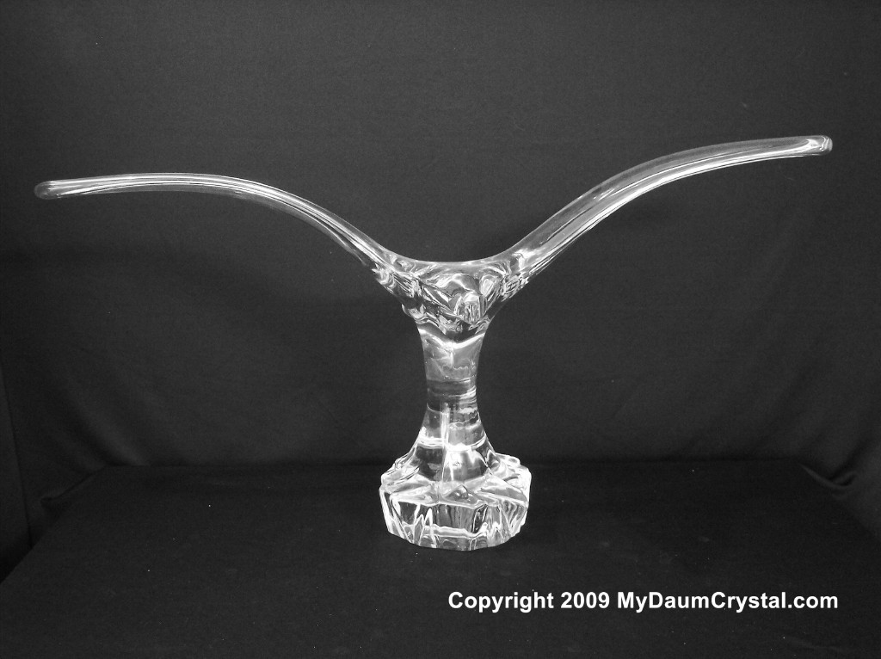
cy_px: 330
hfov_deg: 49.0
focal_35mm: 38
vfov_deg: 37.7
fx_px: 966
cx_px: 440
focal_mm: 8
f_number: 2.8
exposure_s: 1/8
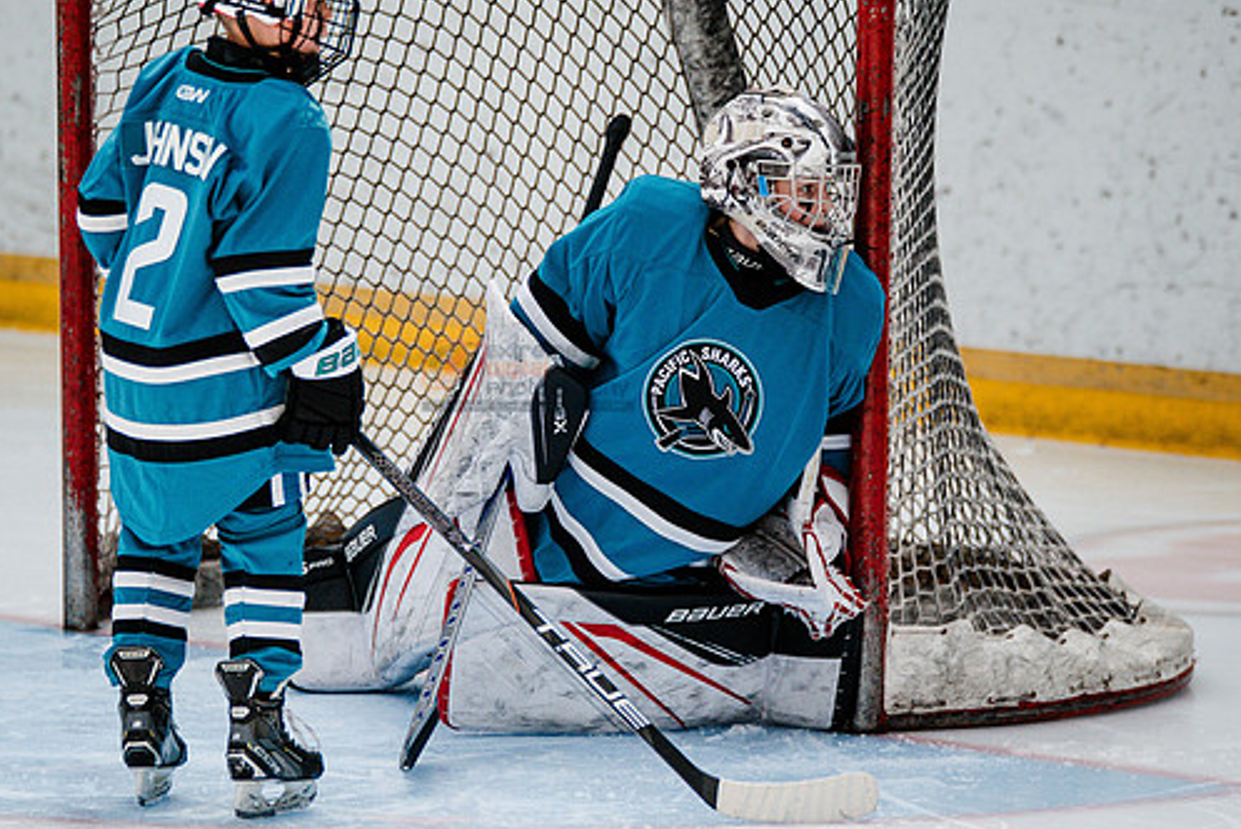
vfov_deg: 4.4
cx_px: 532
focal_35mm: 315
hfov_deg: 6.5
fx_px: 10865
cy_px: 481
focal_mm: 221
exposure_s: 1/3200
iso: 1250
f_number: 3.2
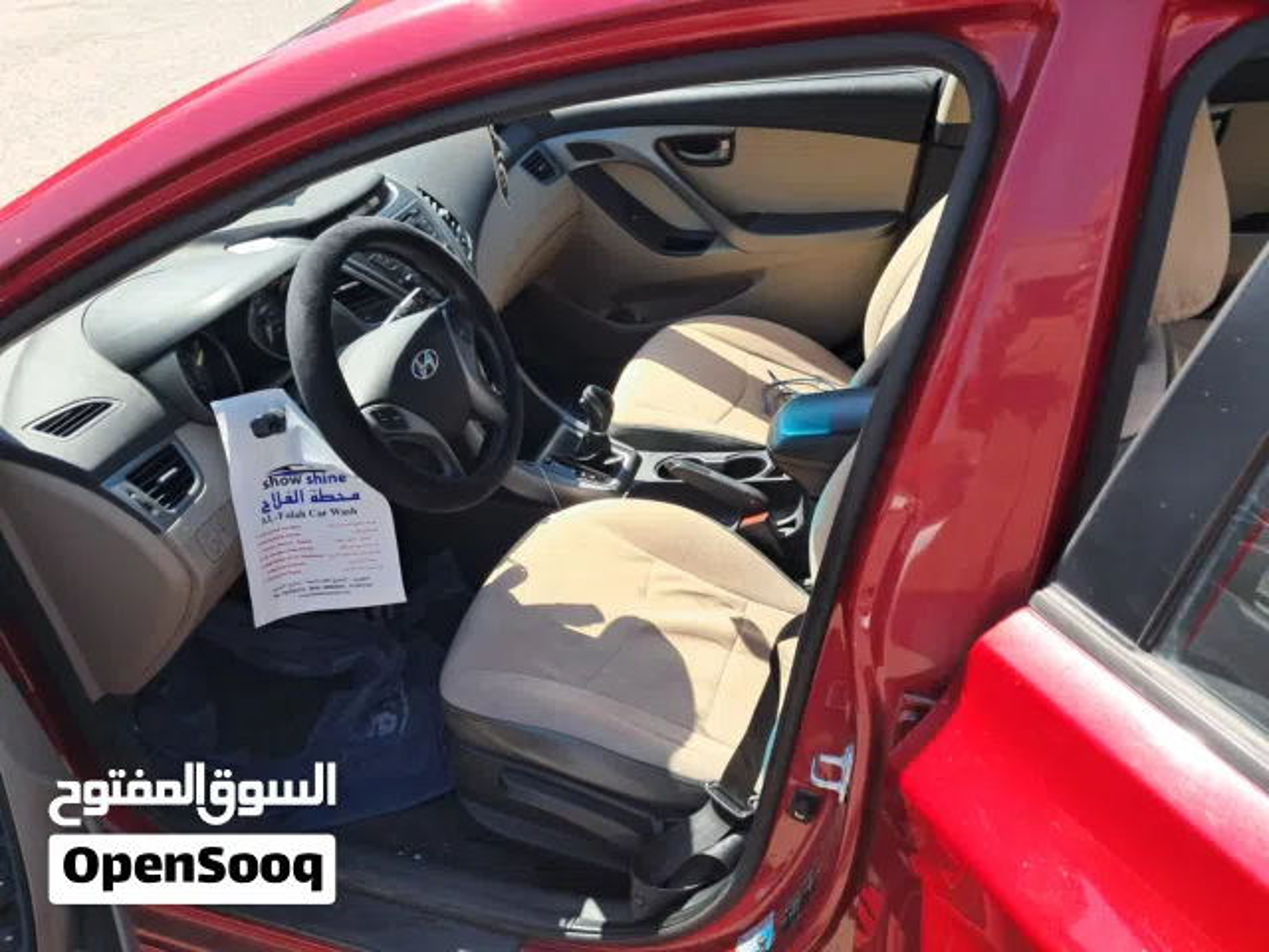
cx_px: 634
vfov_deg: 51.4
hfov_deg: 65.3
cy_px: 476
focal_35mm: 27
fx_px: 990
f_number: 1.8
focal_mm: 4
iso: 50
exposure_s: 1/266
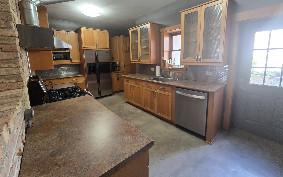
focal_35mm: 14
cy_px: 77
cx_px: 142
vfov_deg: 78.3
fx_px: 108
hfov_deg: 105.3
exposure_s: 1/60
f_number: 2.2
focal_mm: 2.2
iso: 400
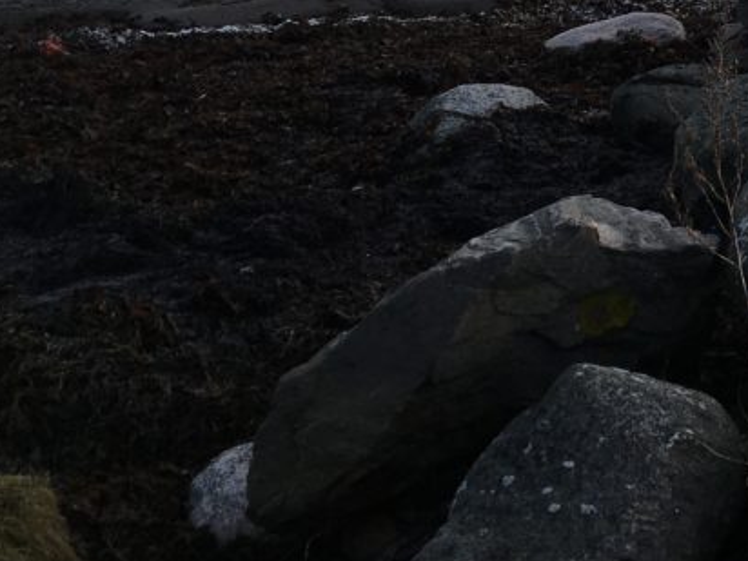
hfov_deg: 25.7
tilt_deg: -12.3
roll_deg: -1.2
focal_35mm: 72
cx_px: 744
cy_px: -91
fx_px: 1556
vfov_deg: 19.4
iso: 25
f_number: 2.2
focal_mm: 4.15
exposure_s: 1/538
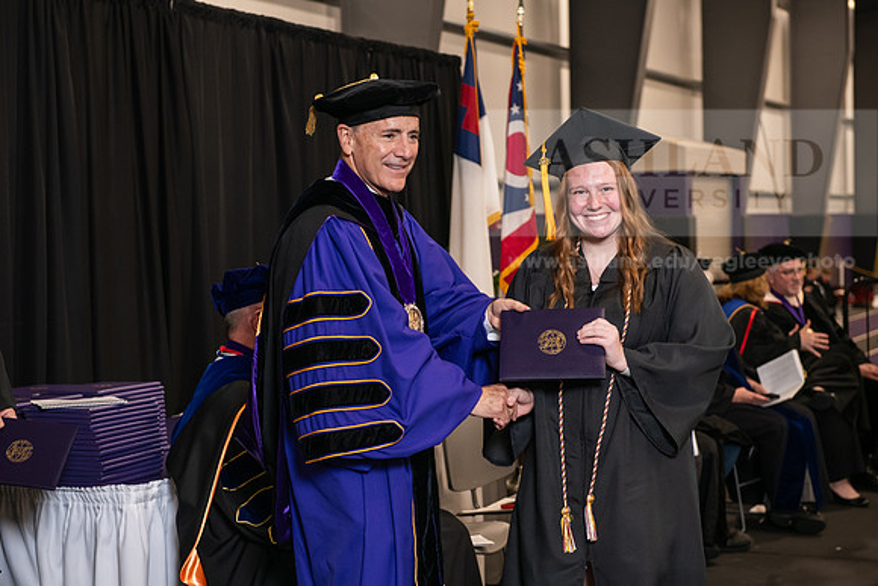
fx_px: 1708
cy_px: 293
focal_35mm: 70
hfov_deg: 28.8
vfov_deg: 19.5
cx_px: 439
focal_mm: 70
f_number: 5
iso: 1600
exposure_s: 1/125
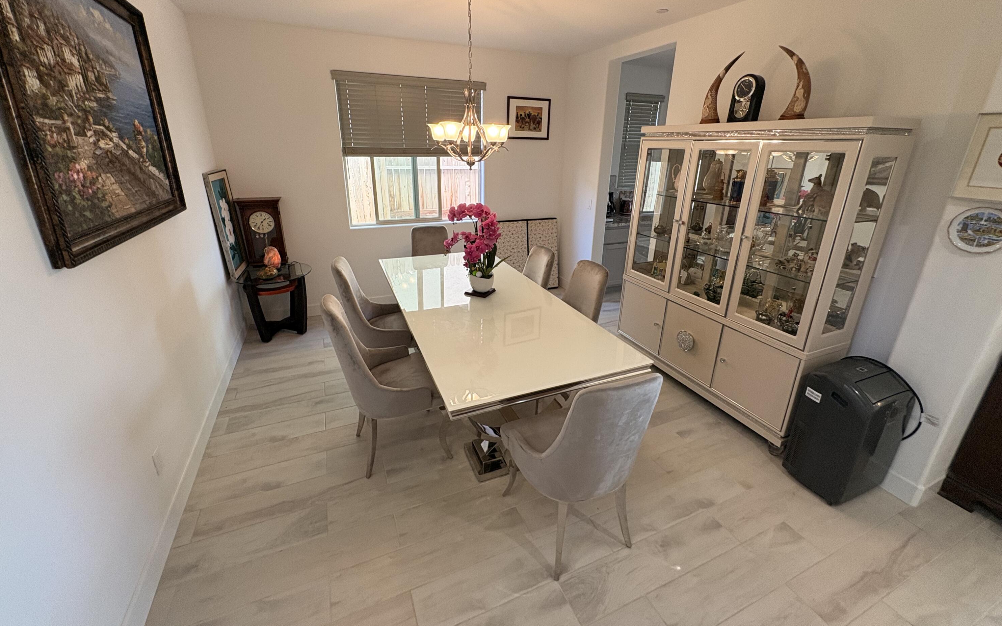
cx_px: 503
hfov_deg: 101.5
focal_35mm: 15
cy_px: 284
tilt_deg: -18.7
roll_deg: -0.4
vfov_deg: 74.6
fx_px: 410
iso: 160
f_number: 2.2
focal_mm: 2.22
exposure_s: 1/60
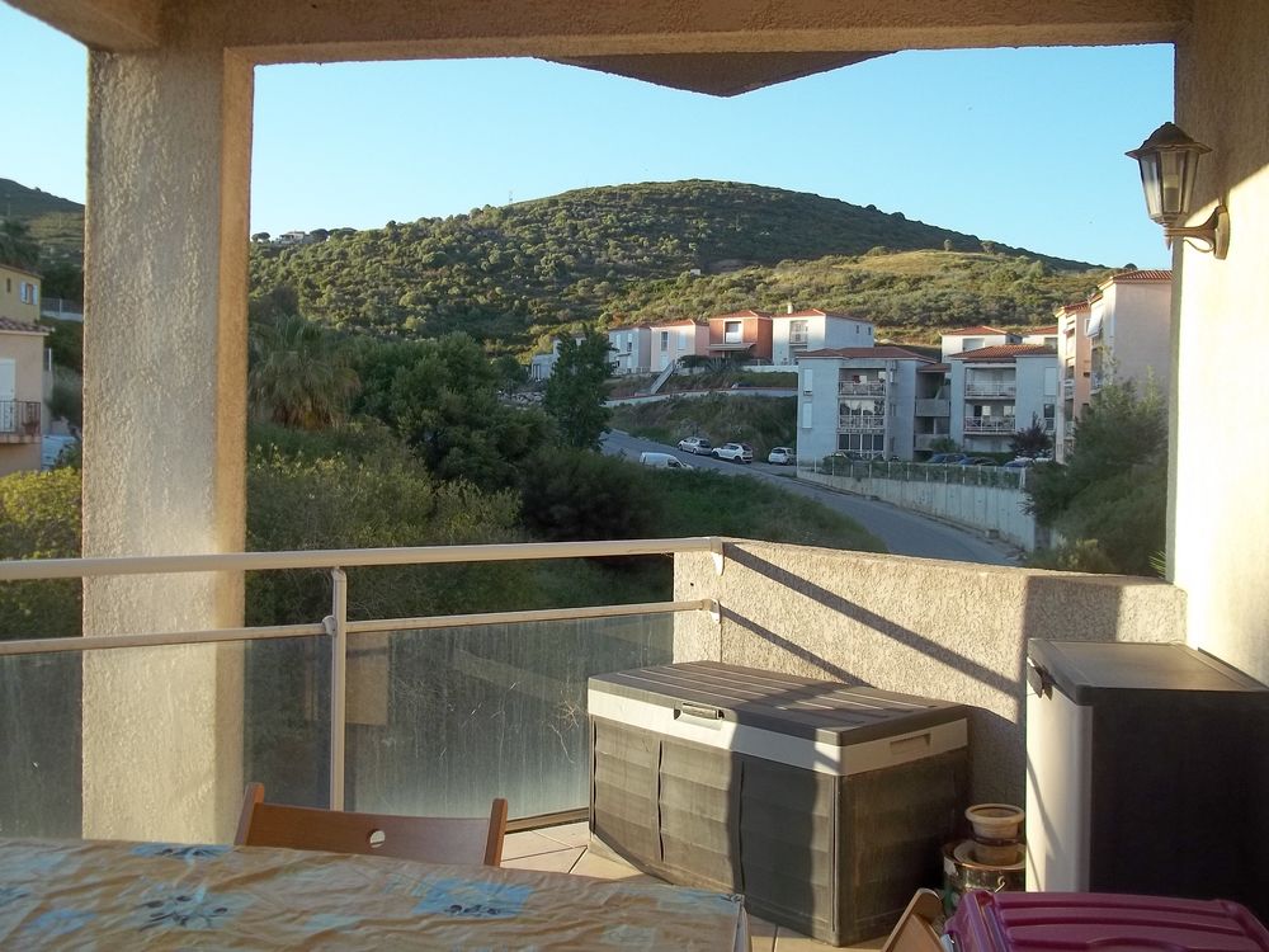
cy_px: 476
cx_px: 634
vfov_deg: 39.7
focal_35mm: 36
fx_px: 1320
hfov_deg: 51.4
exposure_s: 1/320
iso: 64
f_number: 3.1
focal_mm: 6.5
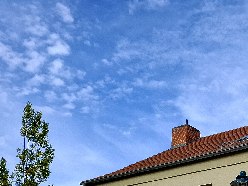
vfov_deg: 21.9
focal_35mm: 61
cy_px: 235
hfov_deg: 28.7
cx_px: 274
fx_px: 437
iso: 50
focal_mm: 5.54
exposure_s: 1/2000
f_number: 1.8
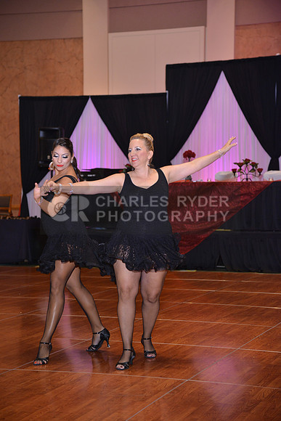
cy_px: 210
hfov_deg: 17.5
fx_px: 913
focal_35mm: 78
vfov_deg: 26.0
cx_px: 140
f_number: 4
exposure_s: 1/250
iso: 1250
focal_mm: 78
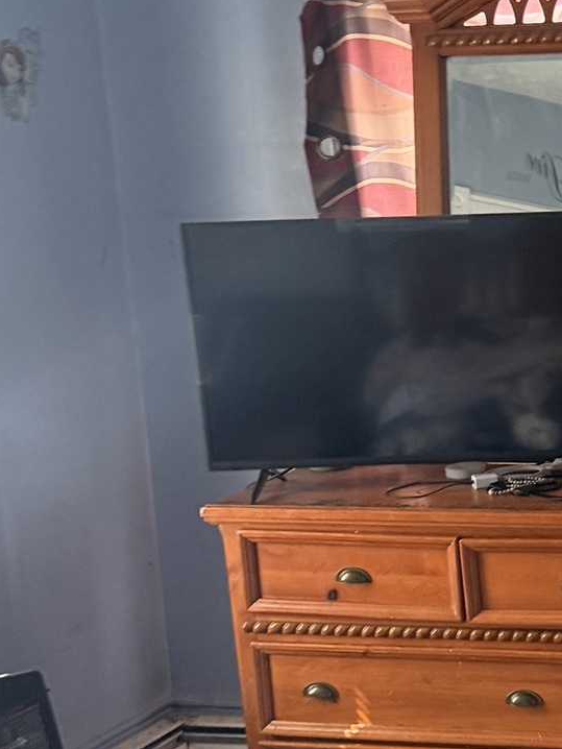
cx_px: 847
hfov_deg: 17.2
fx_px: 1666
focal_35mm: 77
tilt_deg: -10.4
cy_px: 413
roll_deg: +2.8
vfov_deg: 25.3
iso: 320
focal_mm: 6.76
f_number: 1.78
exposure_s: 1/60
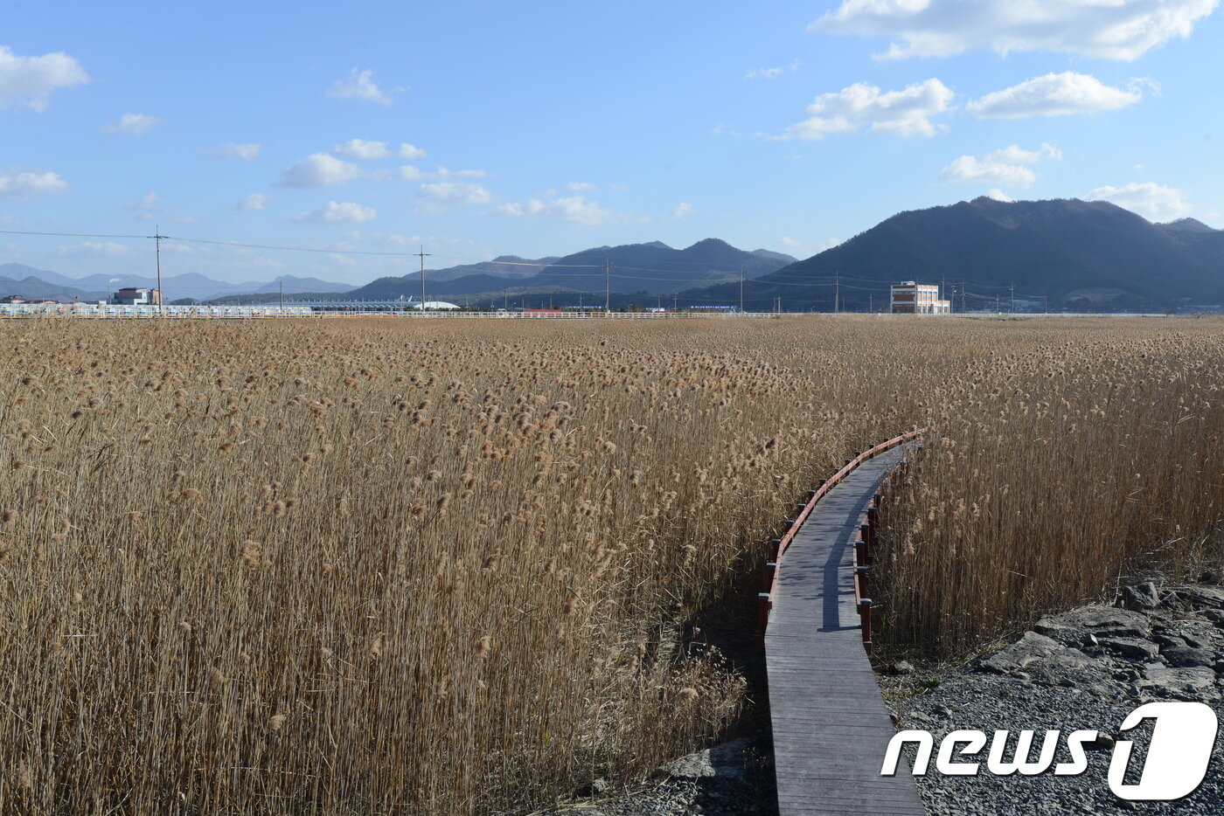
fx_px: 1190
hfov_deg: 54.4
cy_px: 408
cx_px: 612
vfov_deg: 37.9
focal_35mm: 35
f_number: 10
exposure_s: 1/160
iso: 100
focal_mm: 35
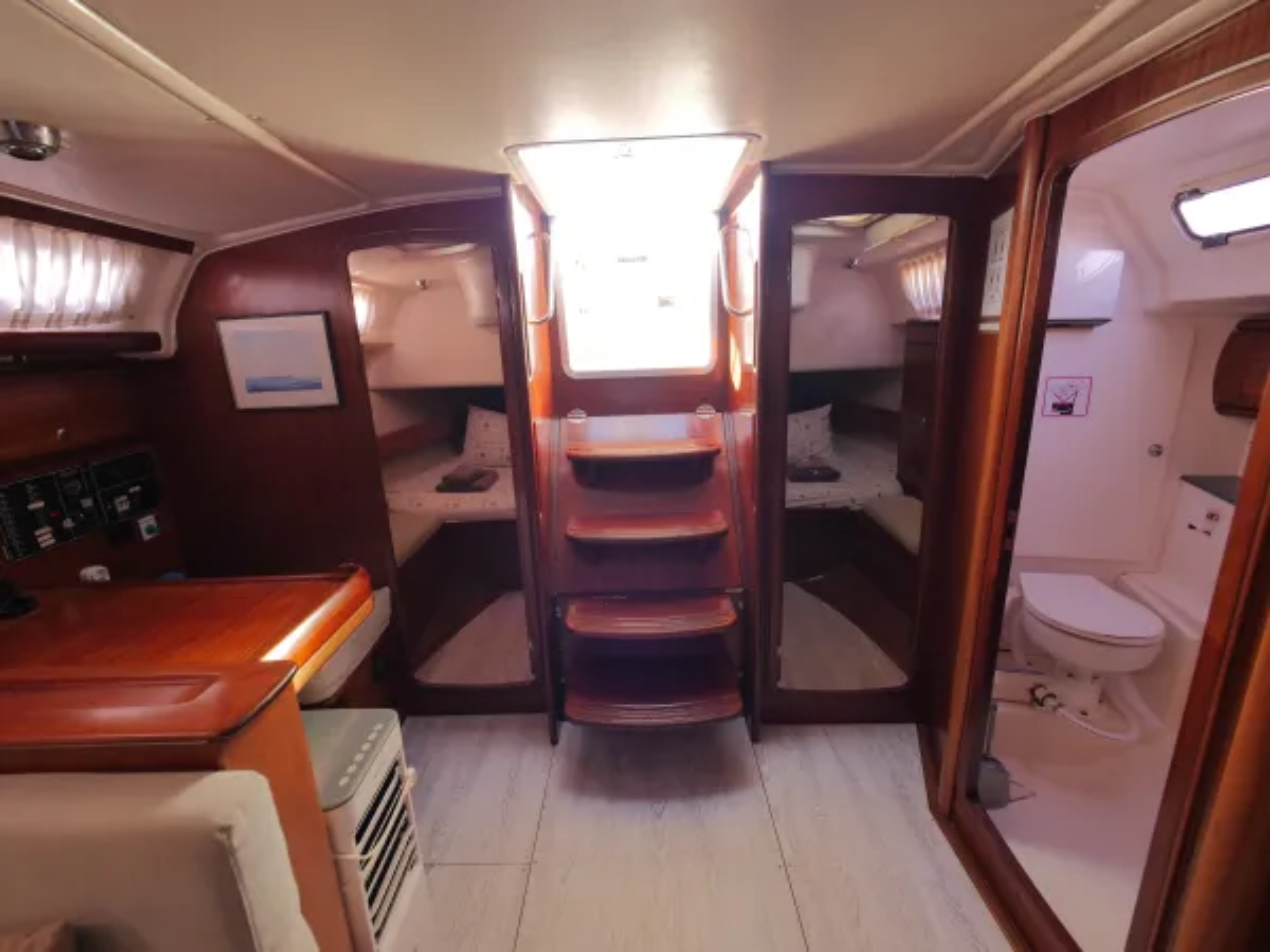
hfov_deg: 102.1
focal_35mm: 14
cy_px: 476
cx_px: 635
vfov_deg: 85.7
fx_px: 514
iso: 640
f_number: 3.5
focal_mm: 7
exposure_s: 1/60
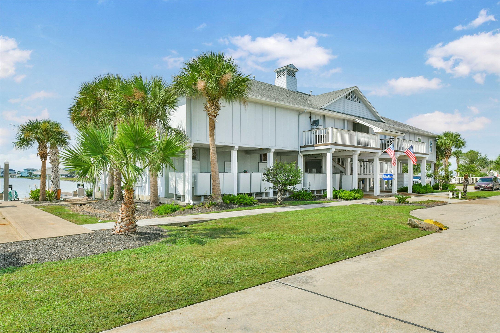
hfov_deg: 76.1
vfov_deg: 55.1
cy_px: 166
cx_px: 250
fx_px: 319
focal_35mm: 23
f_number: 10
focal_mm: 23
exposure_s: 1/1000
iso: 200
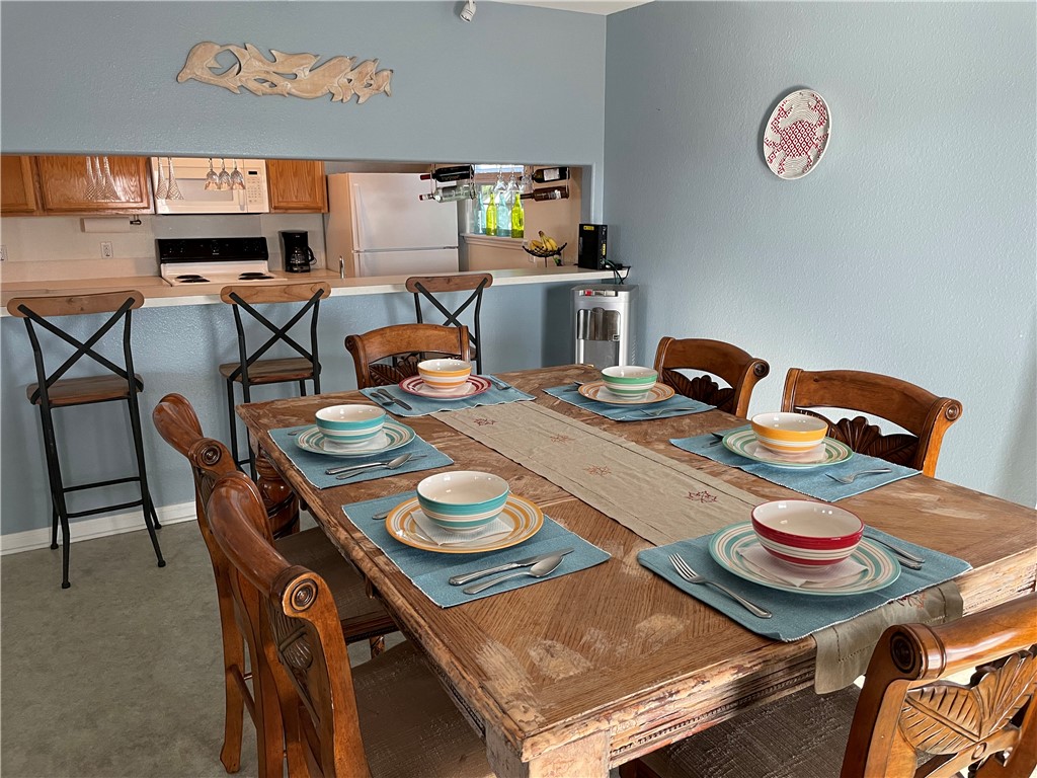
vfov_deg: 53.1
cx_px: 518
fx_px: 779
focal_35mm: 26
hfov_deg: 67.3
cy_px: 389
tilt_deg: -14.0
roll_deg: +0.4
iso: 125
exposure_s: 1/60
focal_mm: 4.2
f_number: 1.6
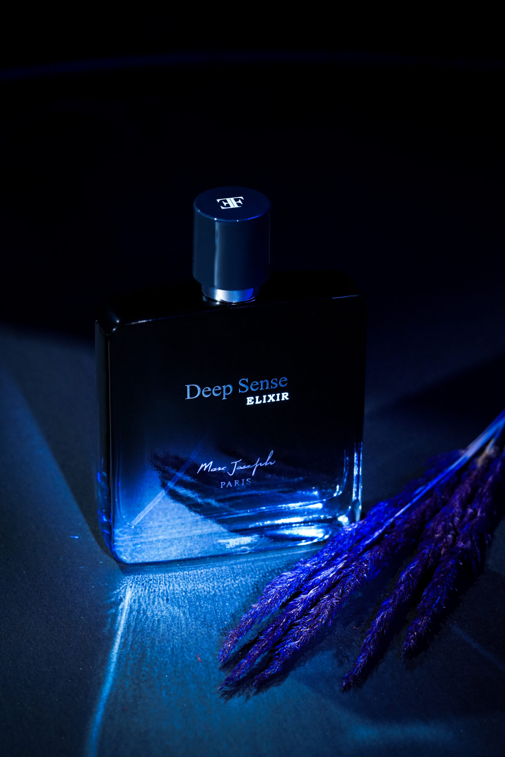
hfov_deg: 10.7
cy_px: 378
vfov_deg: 16.0
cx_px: 252
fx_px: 2693
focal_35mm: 128
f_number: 9
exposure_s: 1/100
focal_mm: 128
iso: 3200
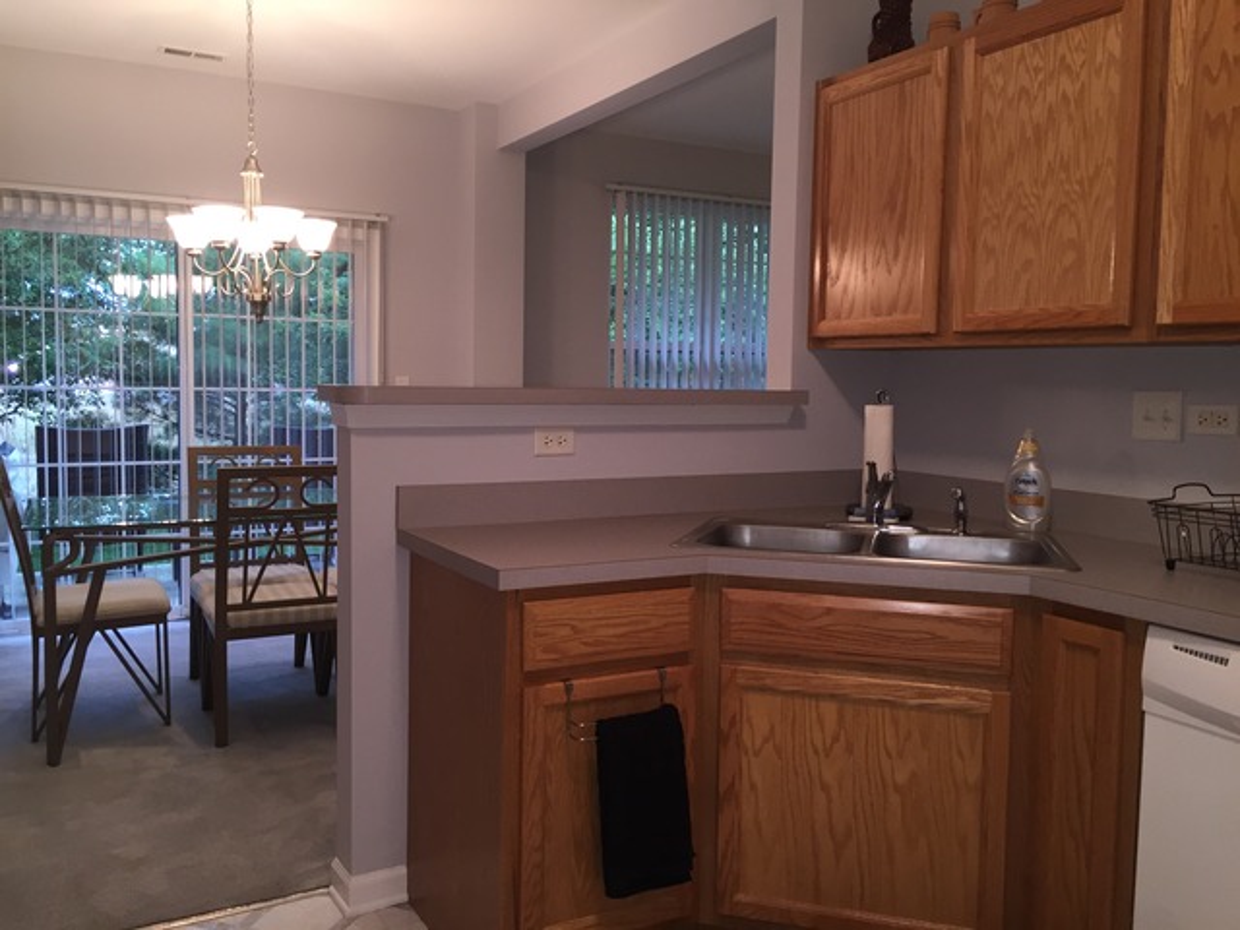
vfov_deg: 48.2
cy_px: 465
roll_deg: -1.8
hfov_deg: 61.7
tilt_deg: -4.6
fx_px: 1039
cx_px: 620
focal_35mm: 29
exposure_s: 1/30
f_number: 2.2
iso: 125
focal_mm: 4.15
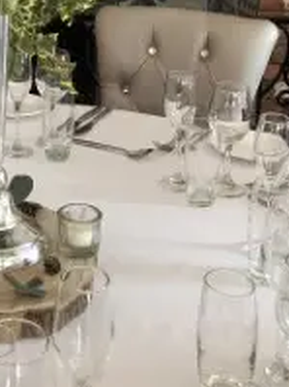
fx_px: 759
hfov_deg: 20.9
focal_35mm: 68
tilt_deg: -8.8
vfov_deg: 26.6
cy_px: -23
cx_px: 6
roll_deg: -0.4
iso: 100
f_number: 1.8
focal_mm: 4
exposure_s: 1/12
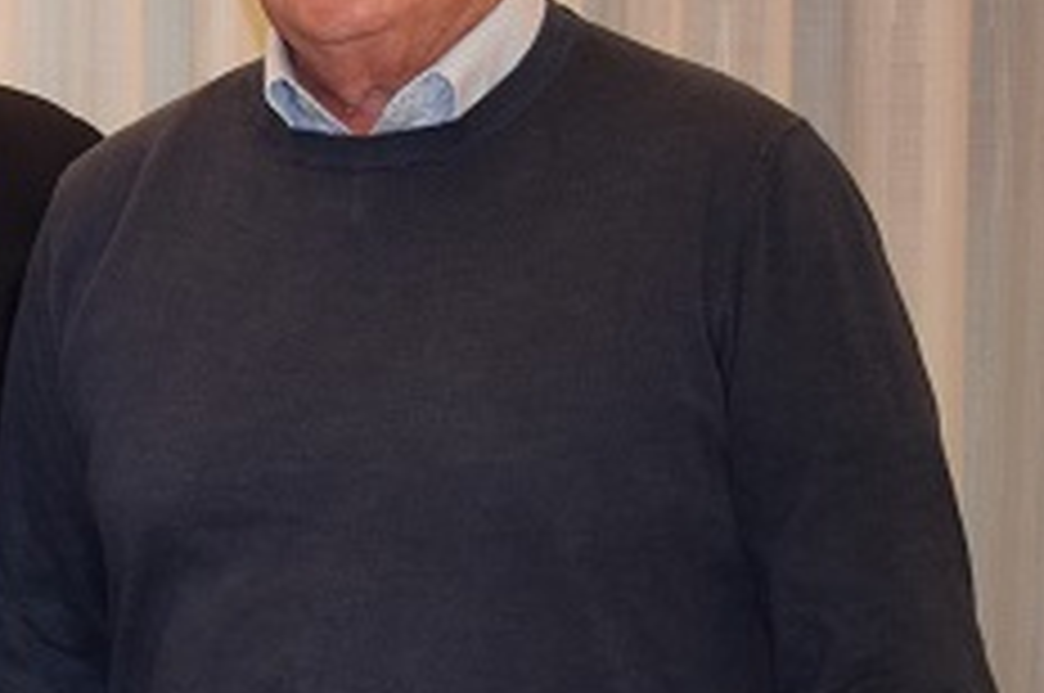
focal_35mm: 141
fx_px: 4069
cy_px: 430
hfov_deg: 13.8
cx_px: -486
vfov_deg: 9.7
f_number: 4.2
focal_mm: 31
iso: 2000
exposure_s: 1/60
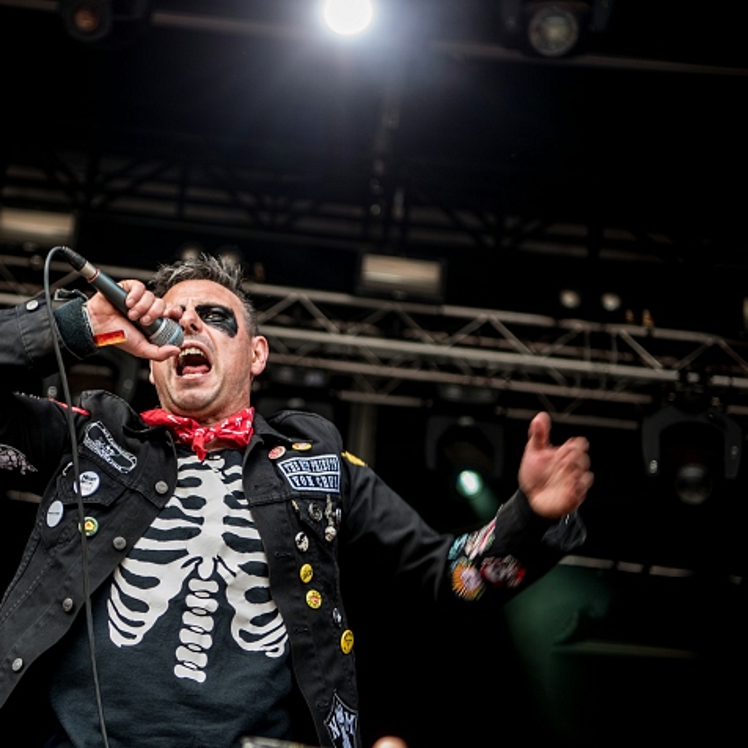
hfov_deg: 23.8
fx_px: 1760
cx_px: 203
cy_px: 372
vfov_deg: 24.0
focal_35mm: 72
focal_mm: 56
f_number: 3.2
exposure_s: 1/320
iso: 125
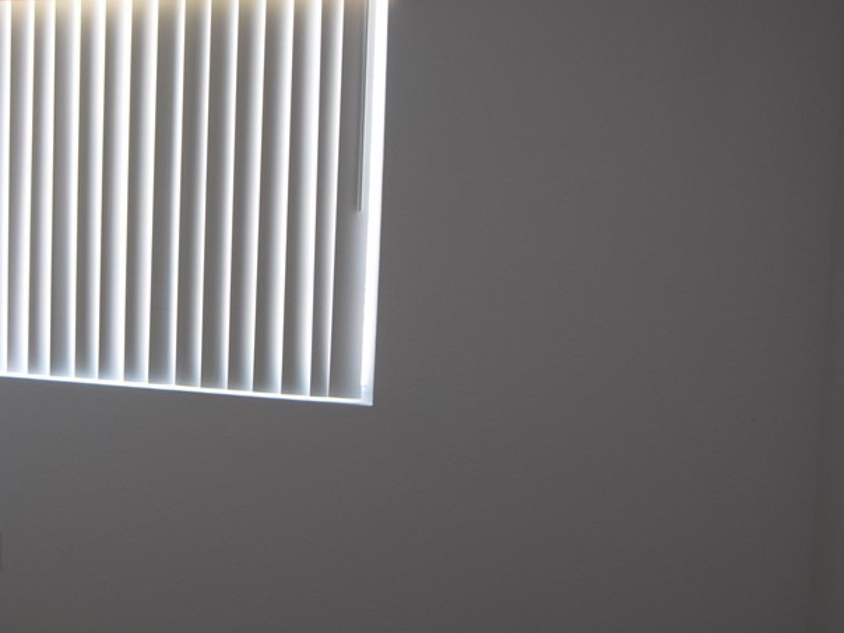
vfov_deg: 25.6
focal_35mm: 57
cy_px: 246
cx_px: 151
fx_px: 1390
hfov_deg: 32.7
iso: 640
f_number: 4
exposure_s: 1/60
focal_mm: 22
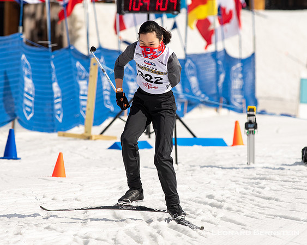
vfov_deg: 3.1
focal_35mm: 507
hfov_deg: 3.8
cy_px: 122
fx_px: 4603
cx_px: 165
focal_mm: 300
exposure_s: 1/2000
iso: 400
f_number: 7.1
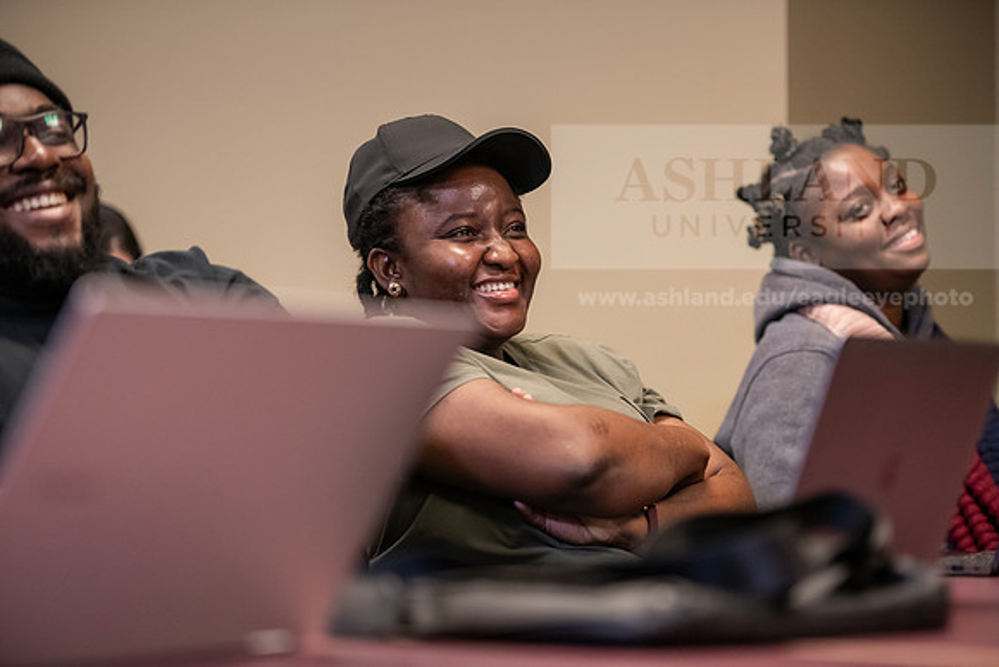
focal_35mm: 102
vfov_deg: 13.4
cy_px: 334
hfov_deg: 20.0
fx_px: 2831
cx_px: 500
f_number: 2.8
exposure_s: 1/200
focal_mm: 102
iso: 2500
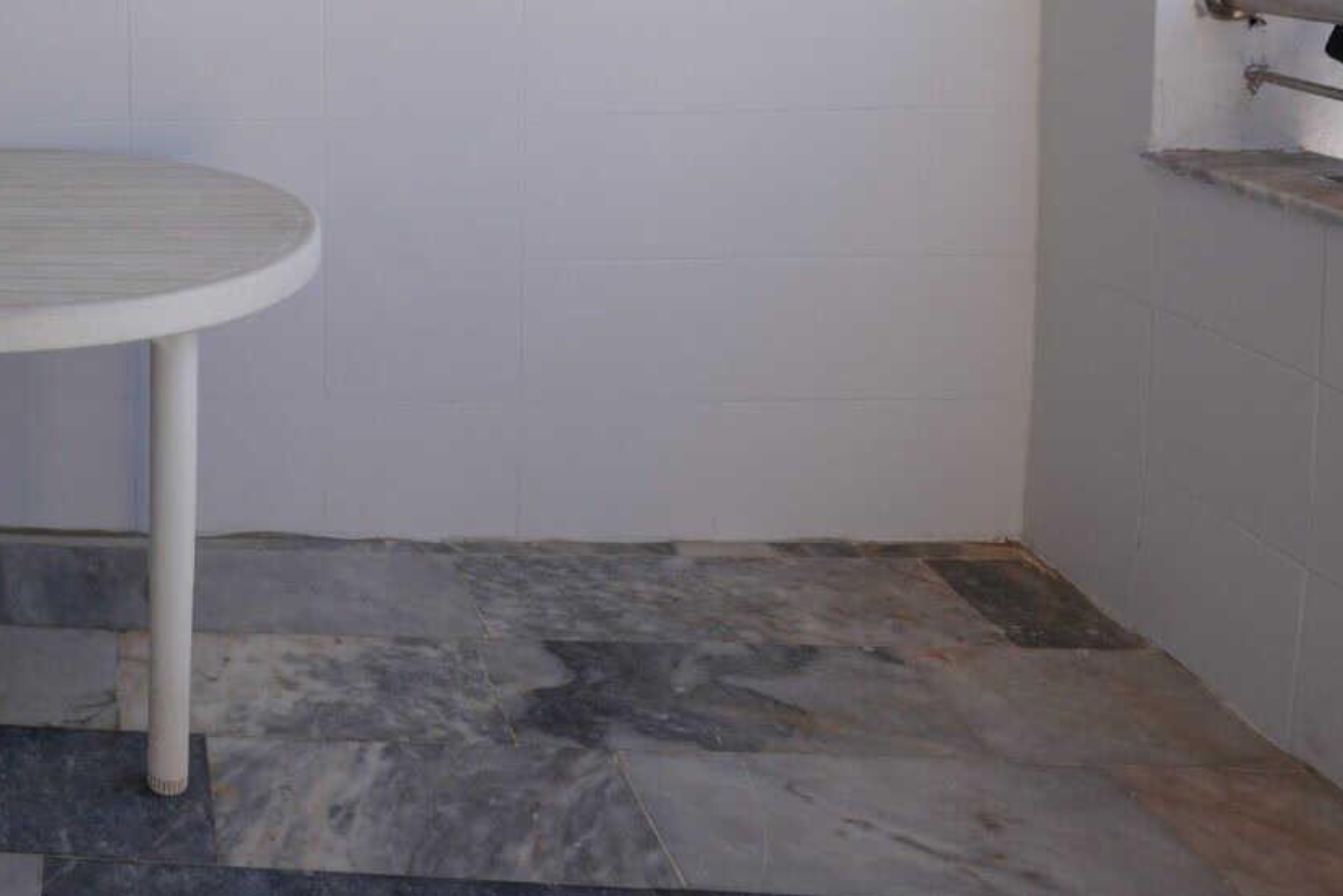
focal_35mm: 42
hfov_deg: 37.8
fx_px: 1567
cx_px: -172
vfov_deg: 29.9
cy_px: 15
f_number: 7.1
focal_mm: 17
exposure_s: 1/100
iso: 100
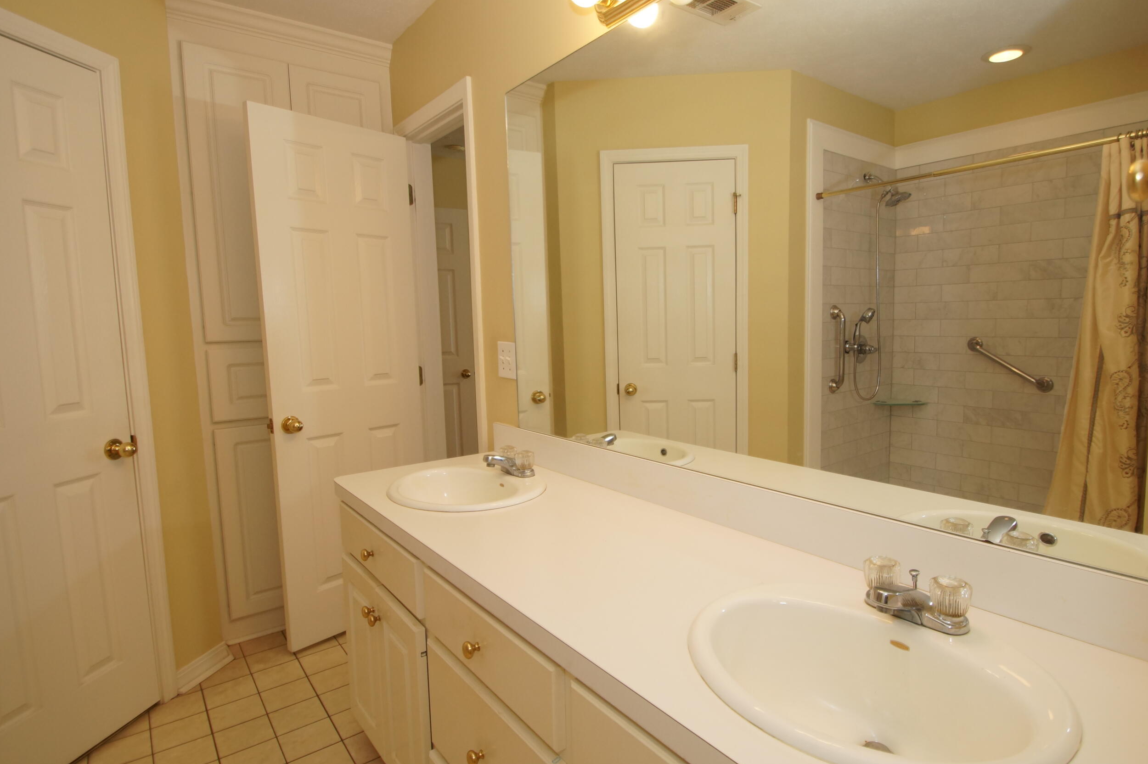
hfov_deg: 89.6
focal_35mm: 18
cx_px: 641
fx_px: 574
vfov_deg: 67.3
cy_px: 399
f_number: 3.5
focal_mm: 10
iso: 400
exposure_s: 1/60
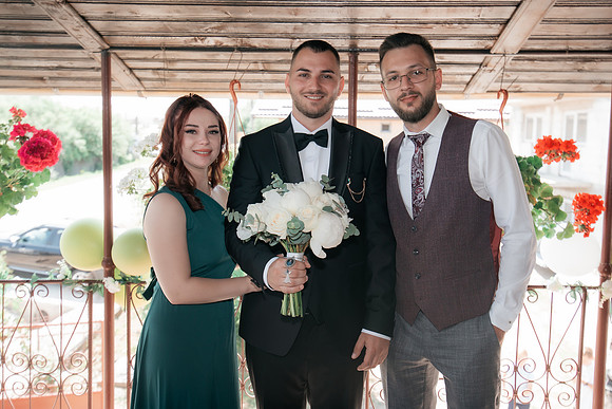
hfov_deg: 58.2
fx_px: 550
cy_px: 188
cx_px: 306
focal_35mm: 32
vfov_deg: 40.7
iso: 320
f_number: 4
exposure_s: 1/250
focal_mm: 27
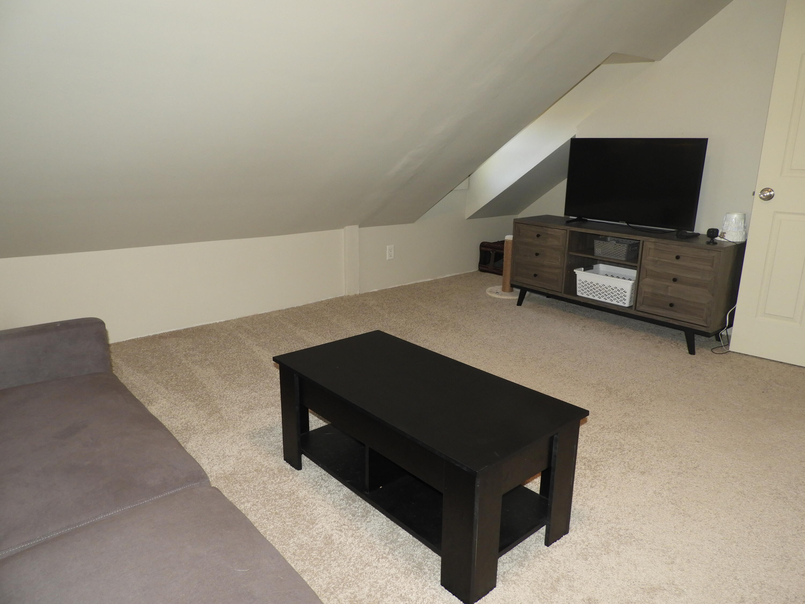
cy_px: 302
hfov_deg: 71.6
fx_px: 558
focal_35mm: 24
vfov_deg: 56.8
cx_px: 402
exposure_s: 1/30
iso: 200
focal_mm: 4.3
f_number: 3.3
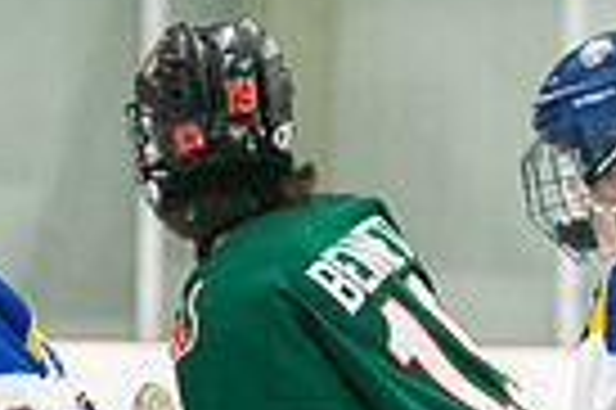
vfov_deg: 2.6
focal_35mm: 532
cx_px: 96
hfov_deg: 3.9
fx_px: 9092
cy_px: 873
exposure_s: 1/800
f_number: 2.8
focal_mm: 116
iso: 3200
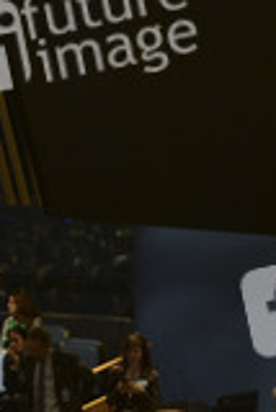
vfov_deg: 7.8
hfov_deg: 5.2
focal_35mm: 263
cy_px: 167
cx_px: 141
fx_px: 3018
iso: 2000
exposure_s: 1/200
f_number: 2.8
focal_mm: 105
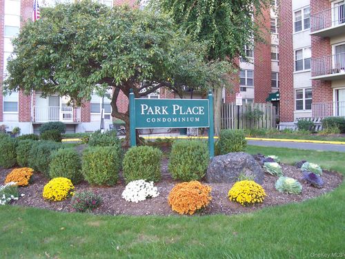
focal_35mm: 37
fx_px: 369
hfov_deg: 50.1
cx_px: 172
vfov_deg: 38.7
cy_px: 130
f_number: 2.8
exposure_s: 1/60
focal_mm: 5.6
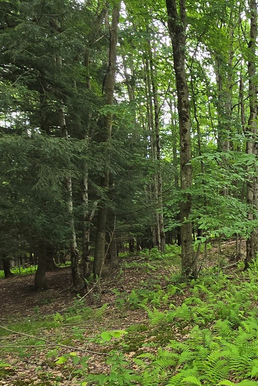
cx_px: 322
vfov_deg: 54.7
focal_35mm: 34
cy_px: 257
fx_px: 365
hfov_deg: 31.5
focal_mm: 2.2
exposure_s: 1/60
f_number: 2.2
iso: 64
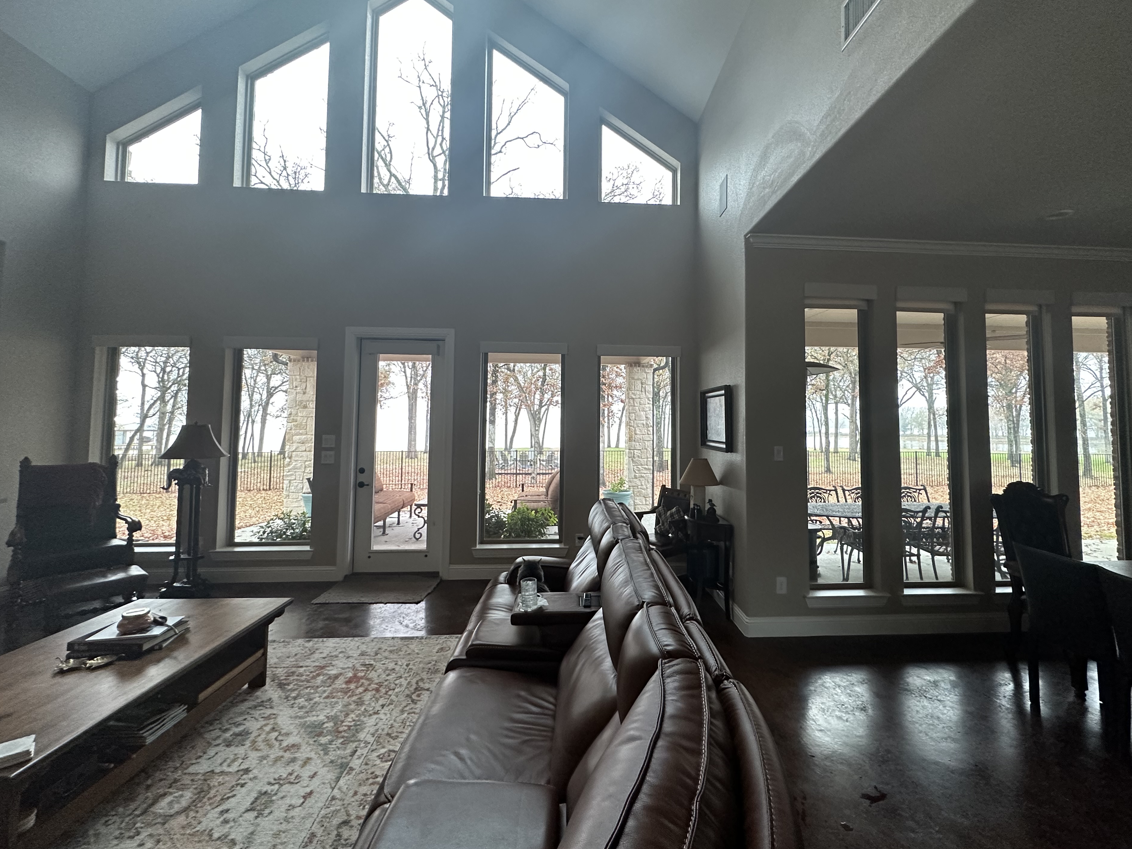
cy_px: 397
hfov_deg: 98.1
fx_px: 491
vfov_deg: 81.6
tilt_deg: +2.3
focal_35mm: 15
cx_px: 600
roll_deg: -0.2
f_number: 2.2
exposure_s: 1/60
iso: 250
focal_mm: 2.22
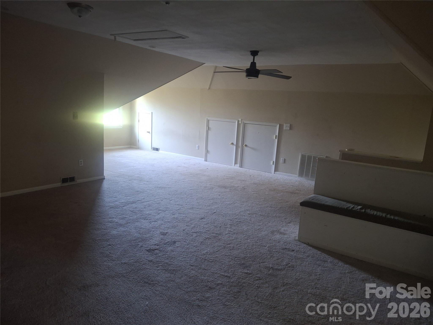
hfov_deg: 69.4
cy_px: 162
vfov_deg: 54.9
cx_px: 216
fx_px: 313
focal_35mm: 25
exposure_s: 1/25
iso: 400
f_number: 1.8
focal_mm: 4.69
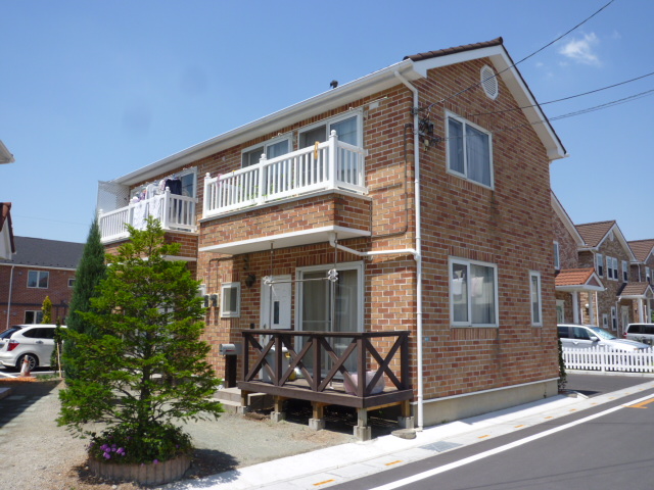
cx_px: 327
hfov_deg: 61.7
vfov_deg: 48.2
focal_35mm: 29
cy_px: 245
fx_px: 548
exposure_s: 1/500
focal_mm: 5.2
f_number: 4
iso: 80
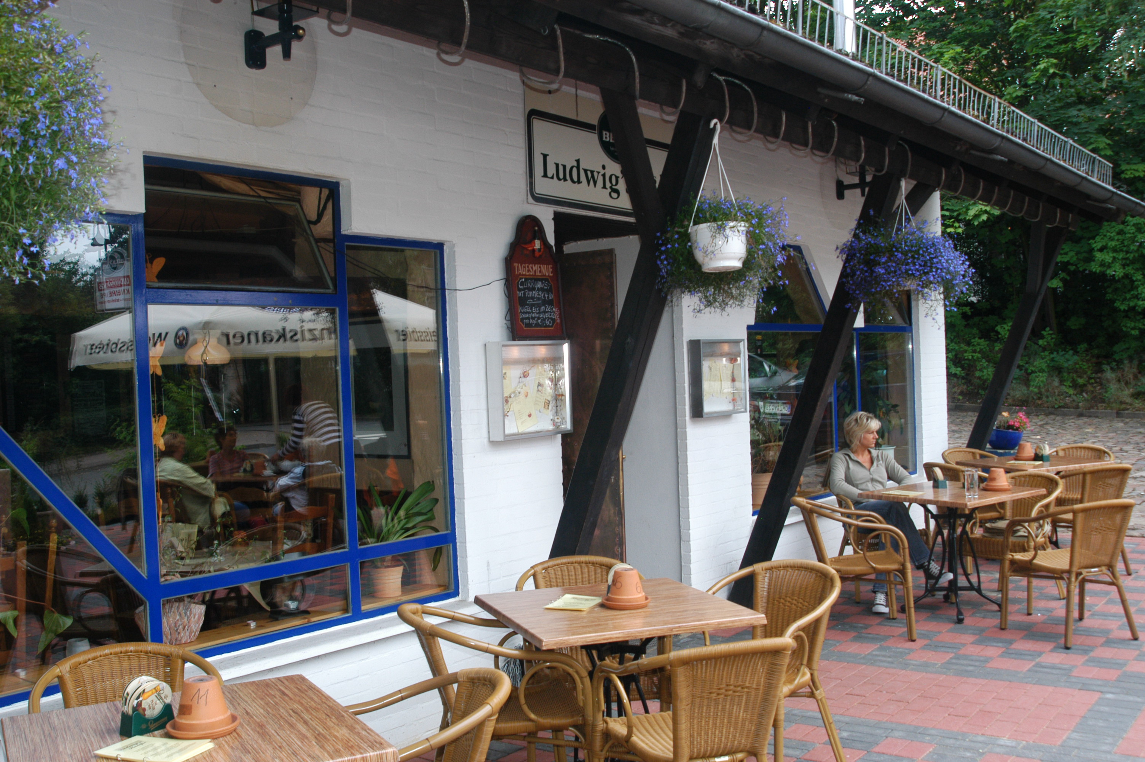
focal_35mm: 36
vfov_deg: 36.8
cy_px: 381
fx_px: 1144
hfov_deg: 53.2
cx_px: 572
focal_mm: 24
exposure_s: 1/180
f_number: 6.3
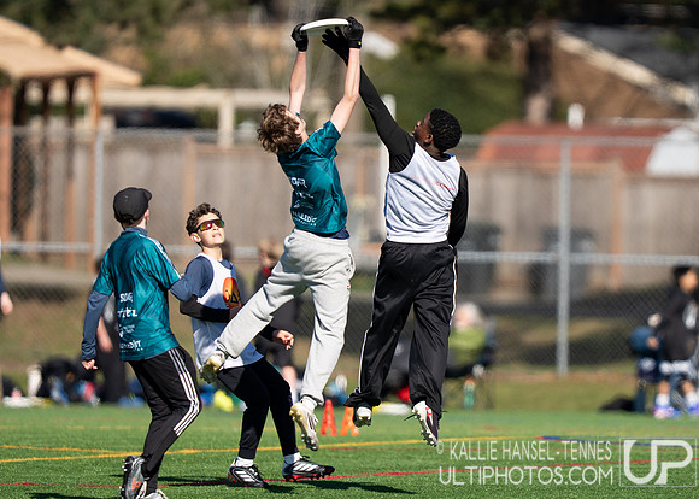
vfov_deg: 2.0
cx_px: 433
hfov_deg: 2.8
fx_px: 14059
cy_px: 269
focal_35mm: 708
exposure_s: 1/2000
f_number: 2.8
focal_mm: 400
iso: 100
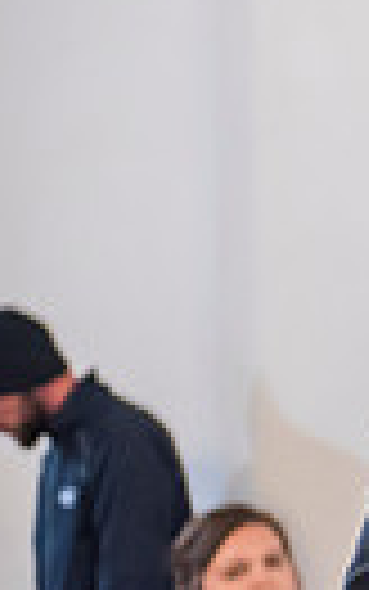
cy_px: 444
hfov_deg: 4.0
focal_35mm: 316
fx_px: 5079
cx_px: 1260
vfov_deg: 6.6
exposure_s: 1/125
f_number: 2.8
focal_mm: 70
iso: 1600
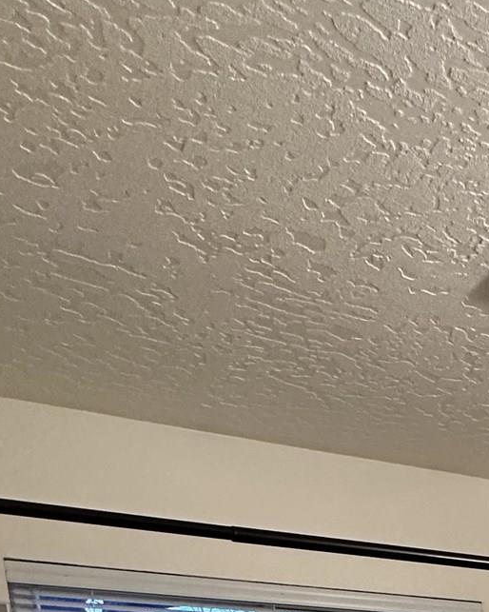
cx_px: 598
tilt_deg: -12.6
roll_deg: +1.2
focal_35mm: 49
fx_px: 887
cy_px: 950
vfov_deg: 26.1
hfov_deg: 27.0
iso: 250
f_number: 2.2
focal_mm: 2.22
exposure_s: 1/120
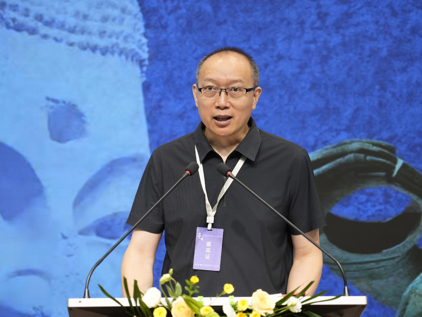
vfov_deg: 13.0
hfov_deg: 17.3
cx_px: 207
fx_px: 1390
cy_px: 158
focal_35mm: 114
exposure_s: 1/200
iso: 800
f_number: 4
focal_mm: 105
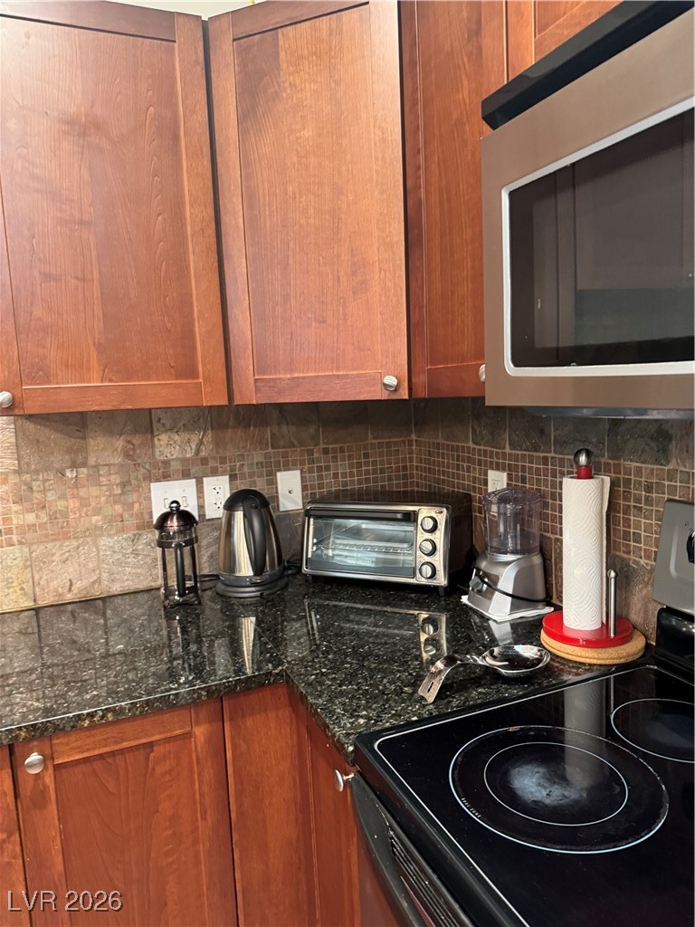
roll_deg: +2.9
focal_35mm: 24
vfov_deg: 71.6
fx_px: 642
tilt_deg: -6.4
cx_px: 348
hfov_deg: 56.8
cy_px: 464
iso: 640
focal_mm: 6.76
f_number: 1.78
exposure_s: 1/40
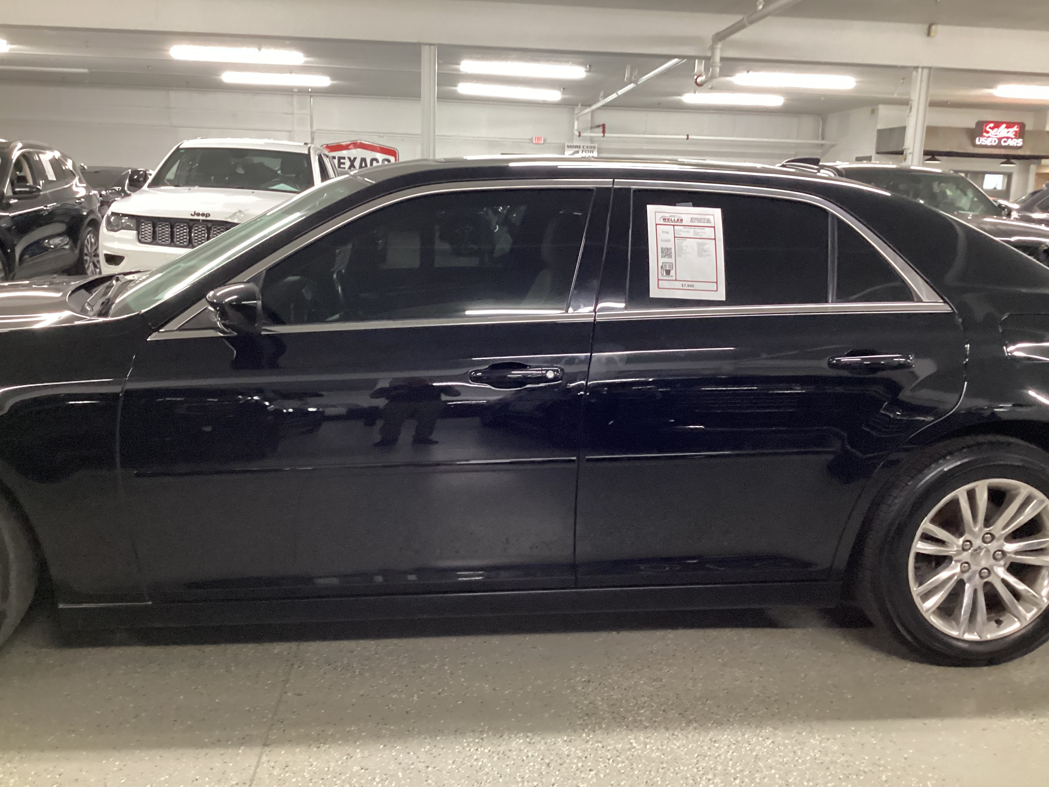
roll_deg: -1.0
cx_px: 524
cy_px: 393
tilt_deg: -14.8
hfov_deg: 56.8
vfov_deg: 44.2
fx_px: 970
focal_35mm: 32
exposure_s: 1/40
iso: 320
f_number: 2.4
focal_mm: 3.3
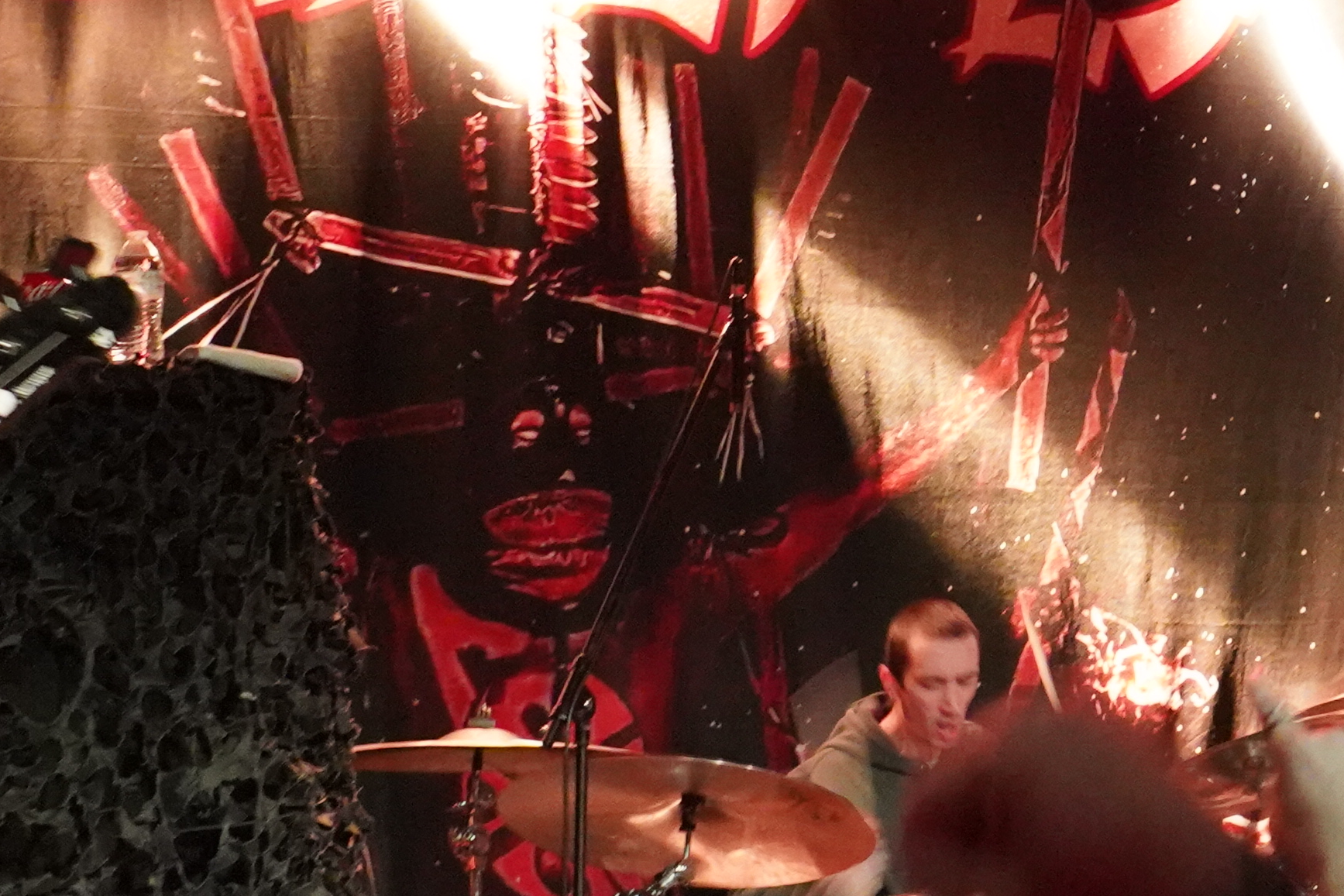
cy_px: 211
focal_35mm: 83
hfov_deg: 22.2
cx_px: 1694
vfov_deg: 16.4
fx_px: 3099
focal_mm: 24
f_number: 4
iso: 12800
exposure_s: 1/30
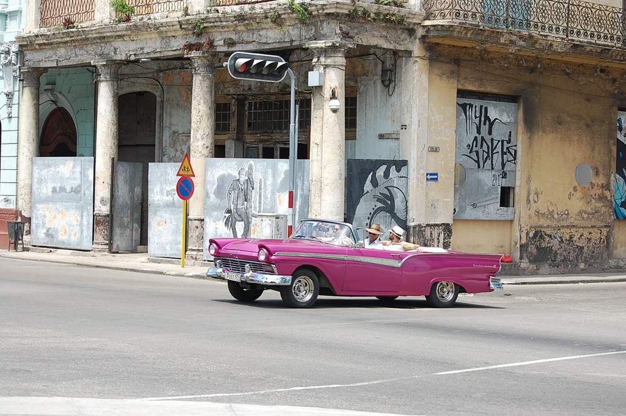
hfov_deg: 24.6
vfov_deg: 16.5
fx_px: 1433
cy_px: 208
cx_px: 313
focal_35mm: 82
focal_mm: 55
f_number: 8
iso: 200
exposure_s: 1/250
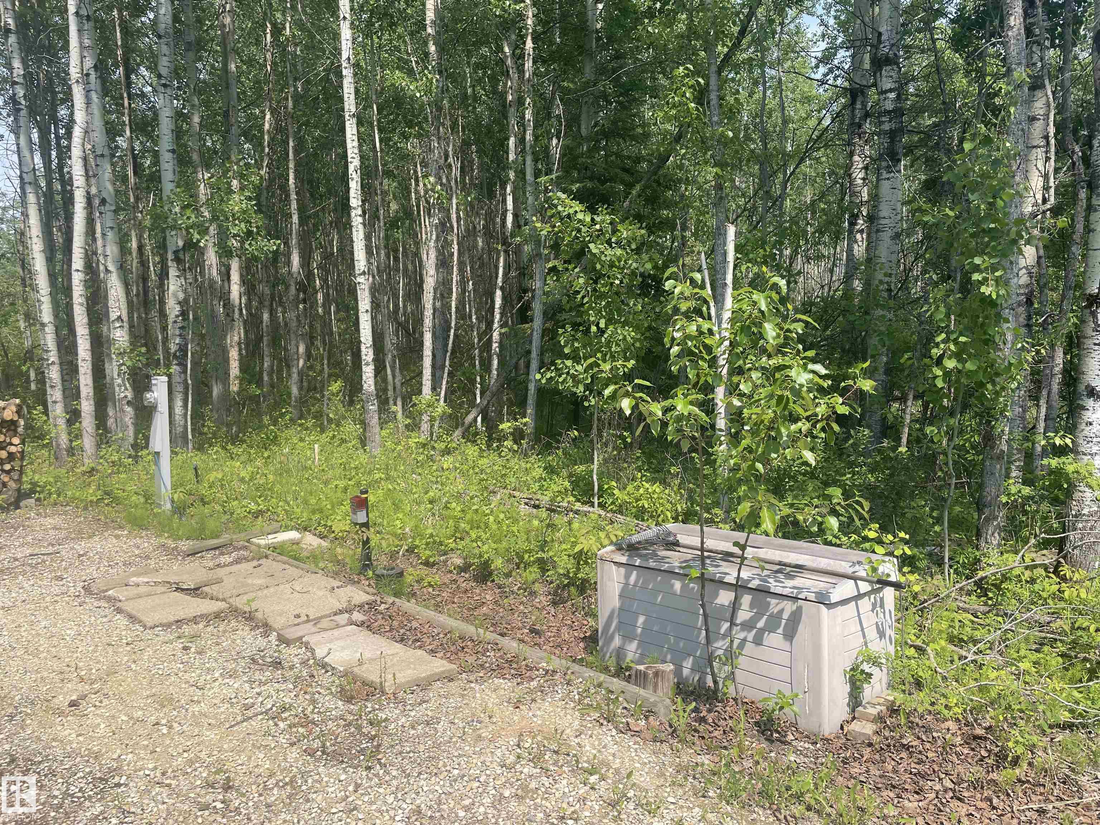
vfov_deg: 53.1
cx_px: 550
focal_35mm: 26
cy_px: 412
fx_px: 826
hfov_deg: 67.3
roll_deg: +1.9
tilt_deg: -3.6
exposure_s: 1/1887
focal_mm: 4.2
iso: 32
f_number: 1.6
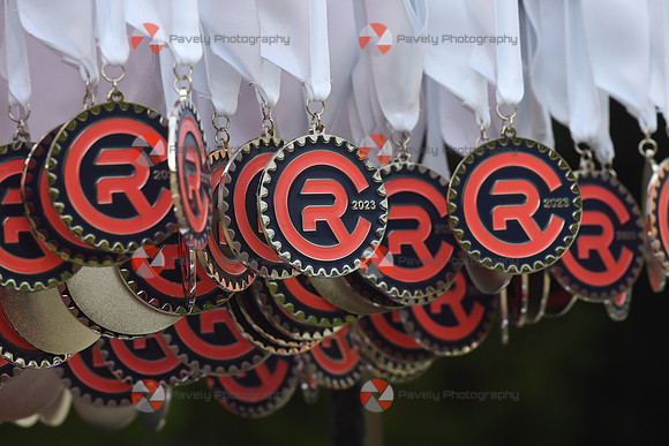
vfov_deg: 4.6
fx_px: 5576
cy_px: 223
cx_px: 334
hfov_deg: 6.9
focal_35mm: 300
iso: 1000
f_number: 8
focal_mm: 200
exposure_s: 1/640
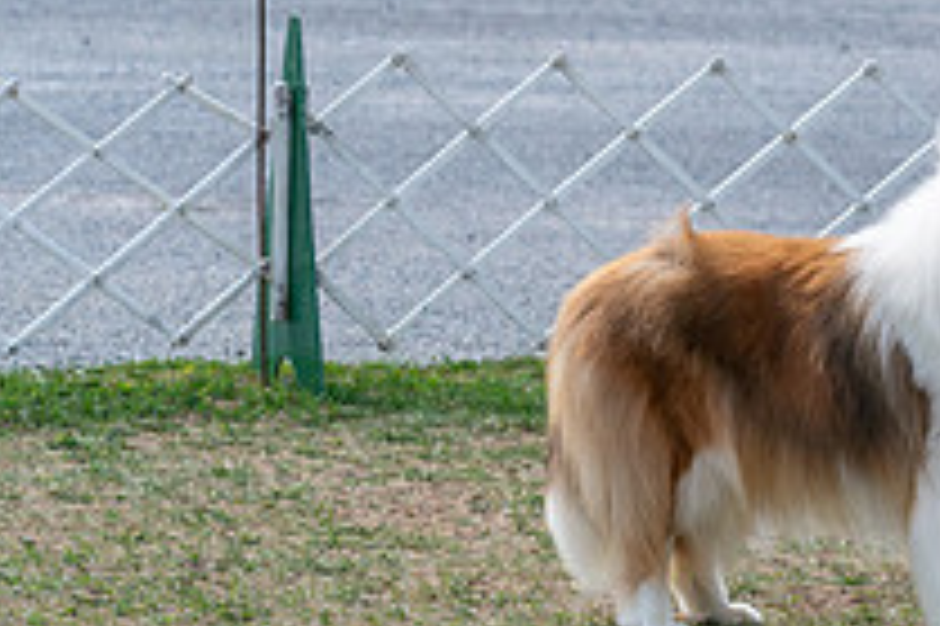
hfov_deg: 6.3
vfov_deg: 4.2
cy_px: 38
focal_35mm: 325
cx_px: 891
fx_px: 8479
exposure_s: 1/2000
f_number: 5
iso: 800
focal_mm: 117
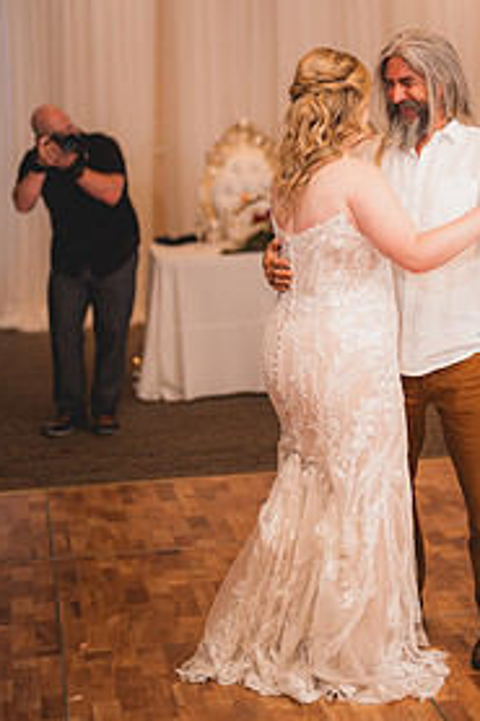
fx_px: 1622
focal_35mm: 81
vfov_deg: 24.9
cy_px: 231
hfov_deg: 16.8
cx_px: 355
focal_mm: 50
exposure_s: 1/250
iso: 125
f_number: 1.2
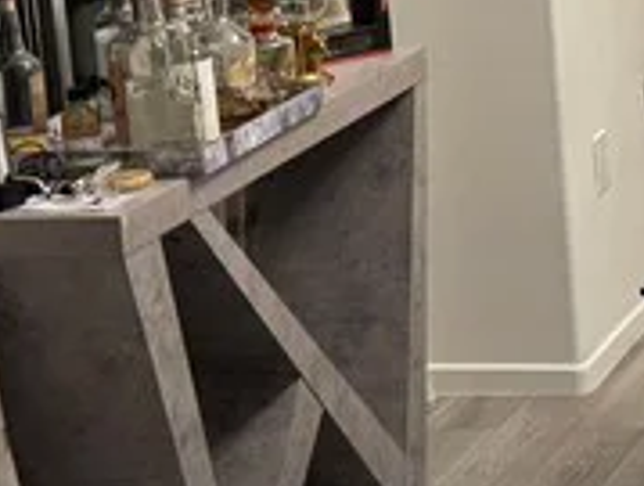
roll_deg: +3.0
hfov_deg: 13.1
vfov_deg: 10.8
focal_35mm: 137
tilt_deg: -10.0
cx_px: 1112
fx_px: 2554
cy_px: 14
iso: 100
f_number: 1.78
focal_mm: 6.76
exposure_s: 1/120
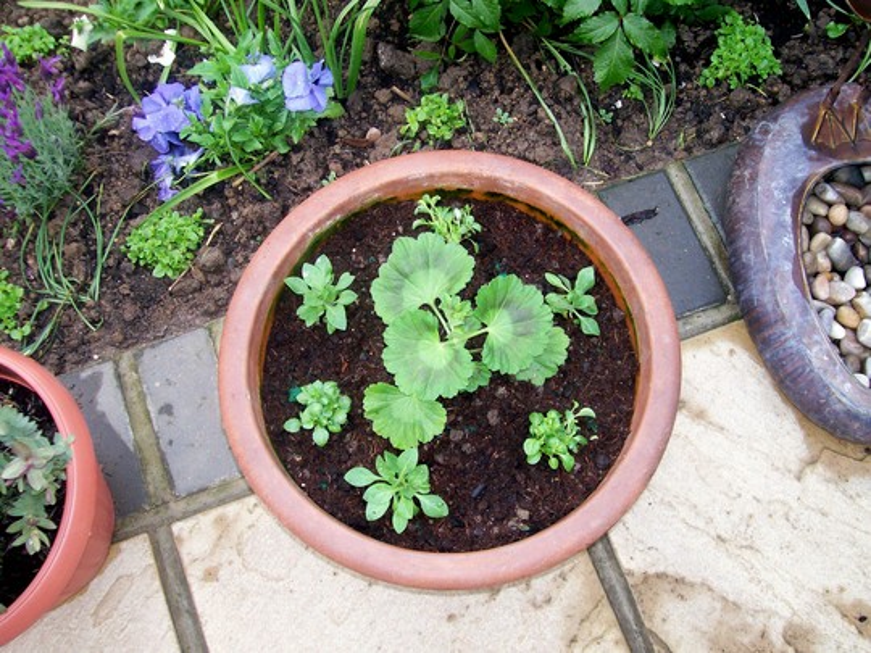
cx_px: 436
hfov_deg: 51.4
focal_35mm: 36
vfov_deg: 39.7
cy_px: 326
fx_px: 906
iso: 80
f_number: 2.7
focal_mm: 6
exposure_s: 1/64
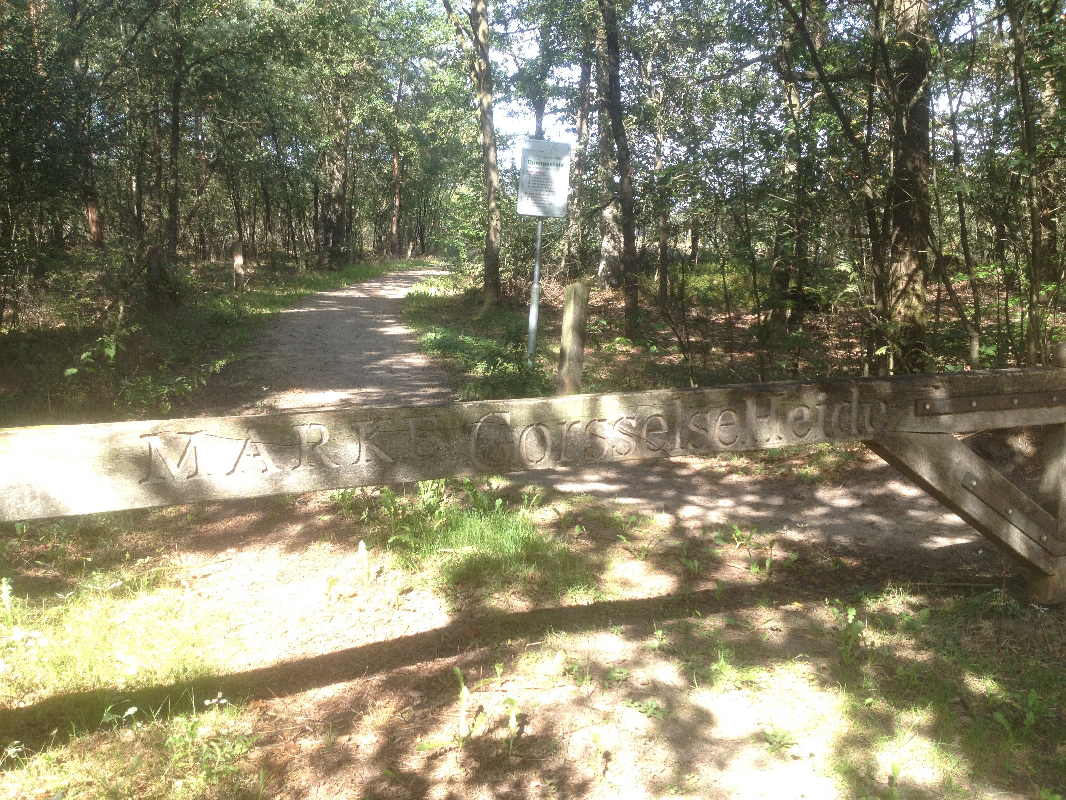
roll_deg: -2.1
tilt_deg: -14.7
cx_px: 533
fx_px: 1078
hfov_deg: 52.6
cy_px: 400
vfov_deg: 40.7
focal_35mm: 35
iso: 50
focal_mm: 4.28
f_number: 2.4
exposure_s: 1/169
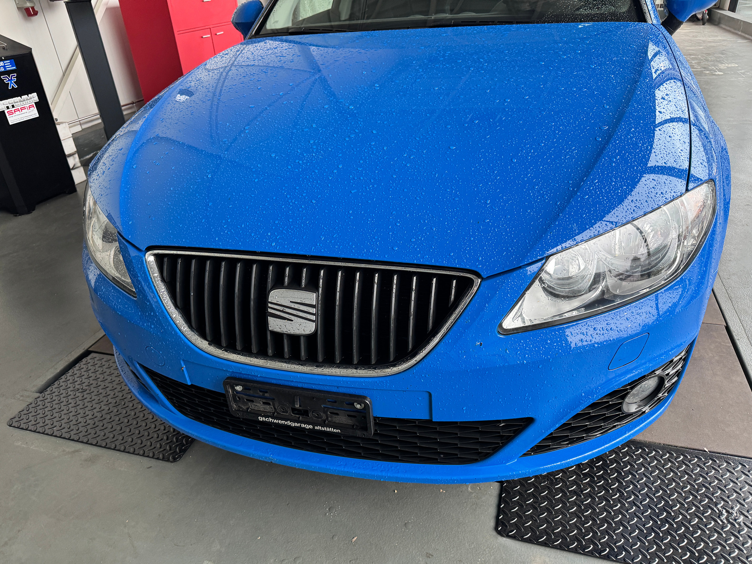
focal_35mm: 24
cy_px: 282
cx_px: 376
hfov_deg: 71.6
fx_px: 521
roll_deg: +5.2
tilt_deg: -28.5
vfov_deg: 56.8
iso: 200
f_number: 1.78
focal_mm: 6.76
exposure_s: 1/86
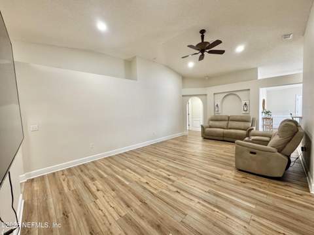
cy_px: 118
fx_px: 127
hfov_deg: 102.1
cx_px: 157
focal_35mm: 14
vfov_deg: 85.6
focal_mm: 2.22
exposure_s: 1/60
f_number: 2.2
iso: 250
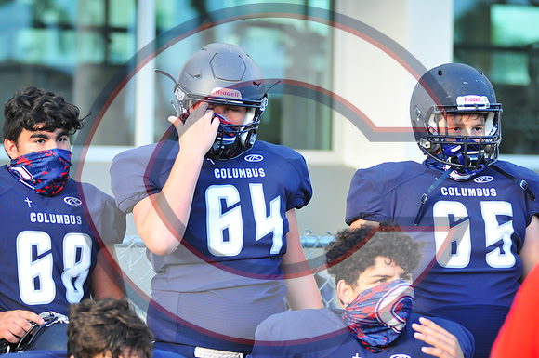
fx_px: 2355
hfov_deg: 13.1
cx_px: 270
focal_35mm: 158
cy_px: 179
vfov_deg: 8.7
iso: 1600
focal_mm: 105
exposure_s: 1/1600
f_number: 2.8
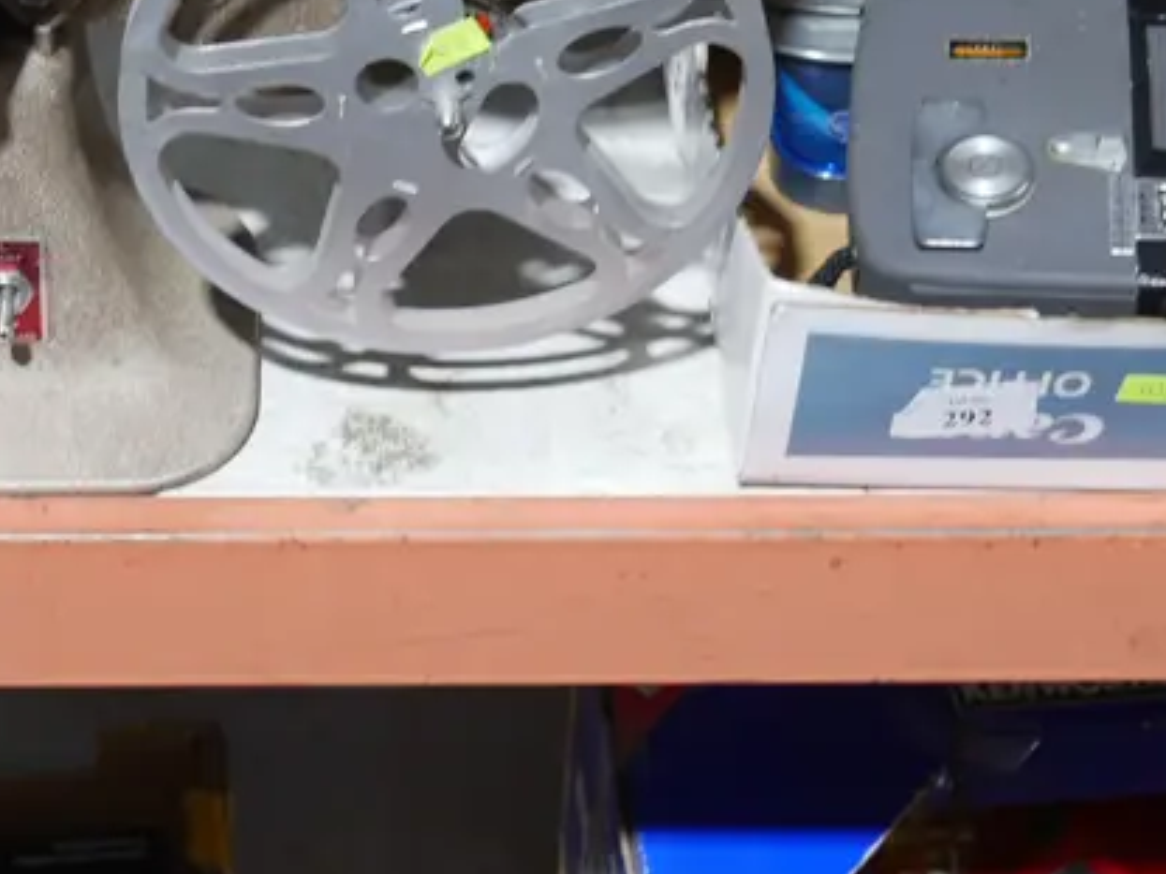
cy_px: -67
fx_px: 2660
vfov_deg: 18.0
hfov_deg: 24.6
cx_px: 376
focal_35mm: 79
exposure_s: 1/60
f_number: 3.6
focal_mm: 16
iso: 640
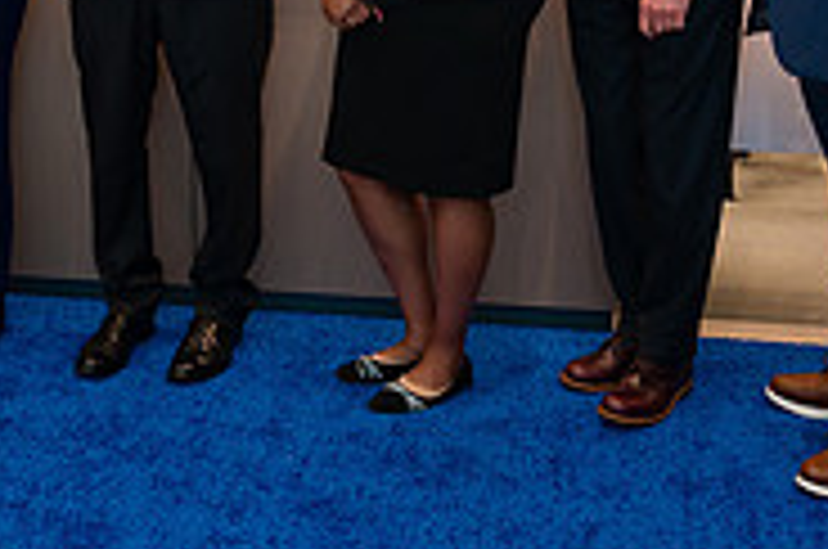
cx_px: 396
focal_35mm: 78
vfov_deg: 16.4
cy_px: -171
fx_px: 1791
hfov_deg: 26.0
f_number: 3.2
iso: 400
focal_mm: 24
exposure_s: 1/200
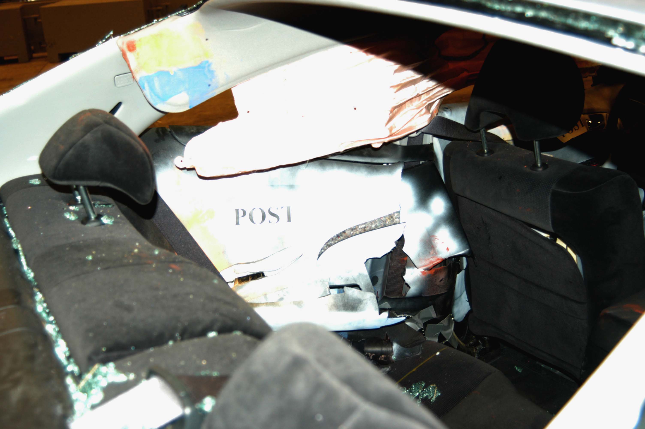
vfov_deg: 36.8
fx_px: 644
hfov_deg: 53.2
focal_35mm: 36
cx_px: 322
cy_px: 214
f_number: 3.3
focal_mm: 24
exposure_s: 1/60
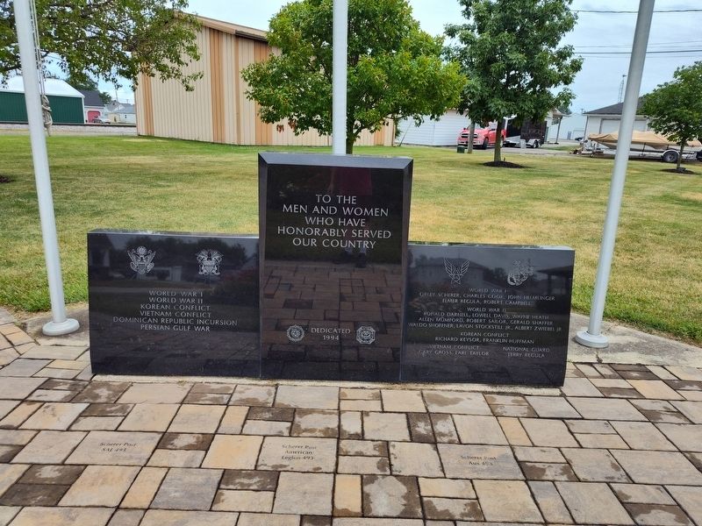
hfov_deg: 73.9
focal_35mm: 23
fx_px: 466
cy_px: 263
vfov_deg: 58.9
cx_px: 351
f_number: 1.8
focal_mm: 5.56
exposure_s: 1/1027
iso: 100
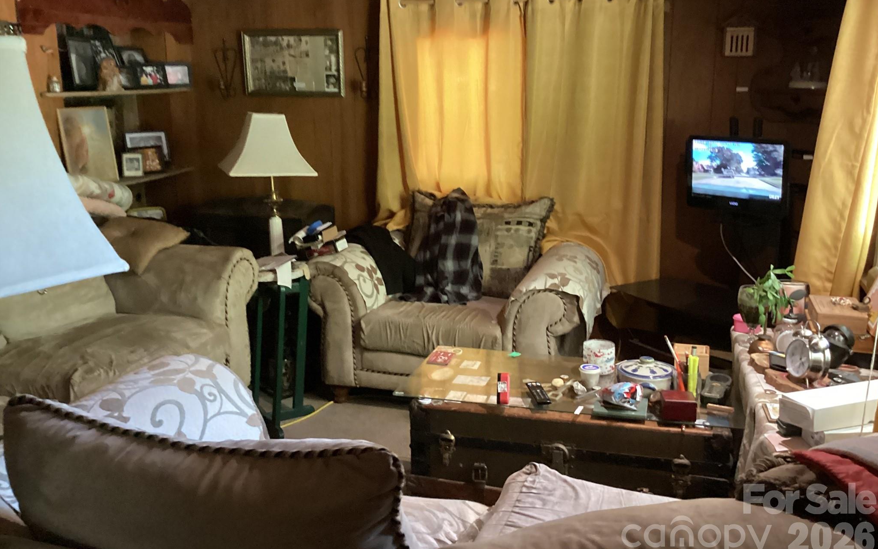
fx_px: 790
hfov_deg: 58.1
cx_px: 440
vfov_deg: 38.3
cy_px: 238
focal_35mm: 33
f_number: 2.4
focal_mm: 3.3
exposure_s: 1/24
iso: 640
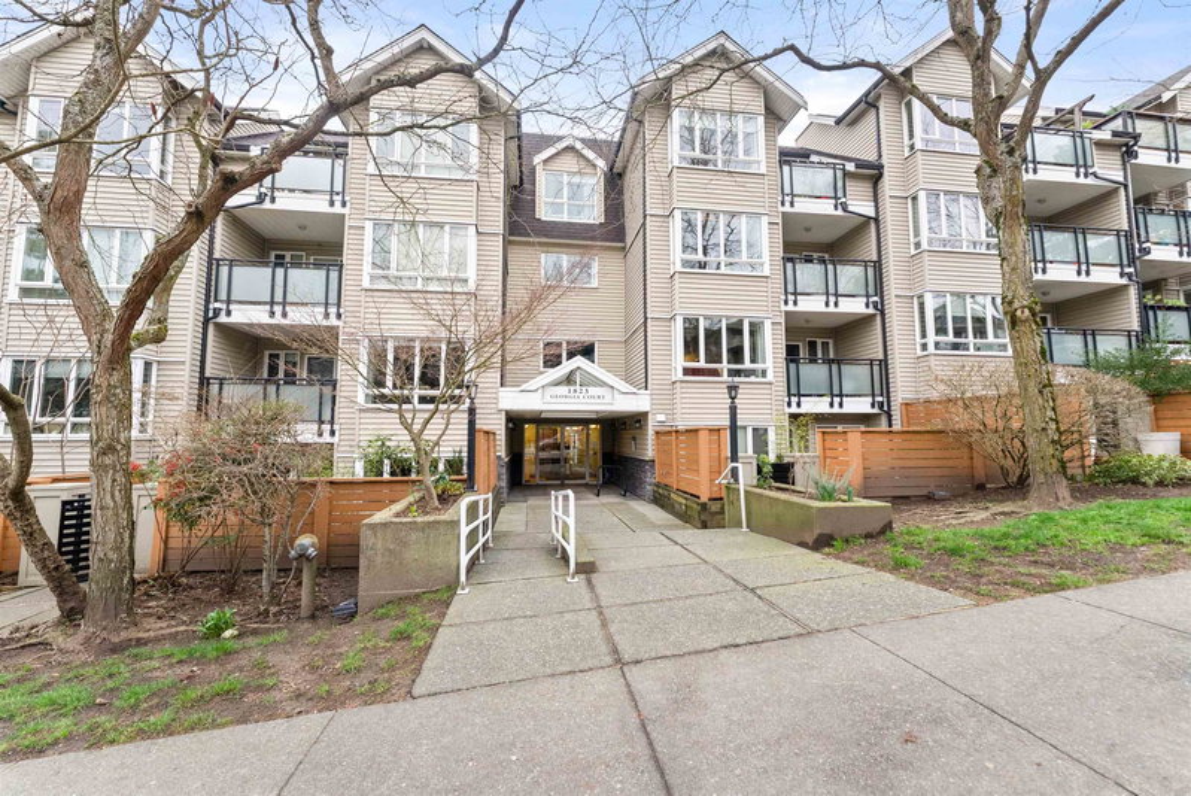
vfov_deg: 81.3
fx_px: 463
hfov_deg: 104.2
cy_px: 398
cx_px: 596
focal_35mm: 14
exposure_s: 1/100
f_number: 6.3
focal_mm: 14
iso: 640
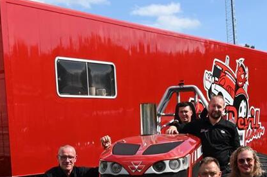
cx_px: 153
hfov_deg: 23.6
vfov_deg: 15.5
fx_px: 637
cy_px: 189
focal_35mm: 86
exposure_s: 1/640
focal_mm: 36
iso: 640
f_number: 13
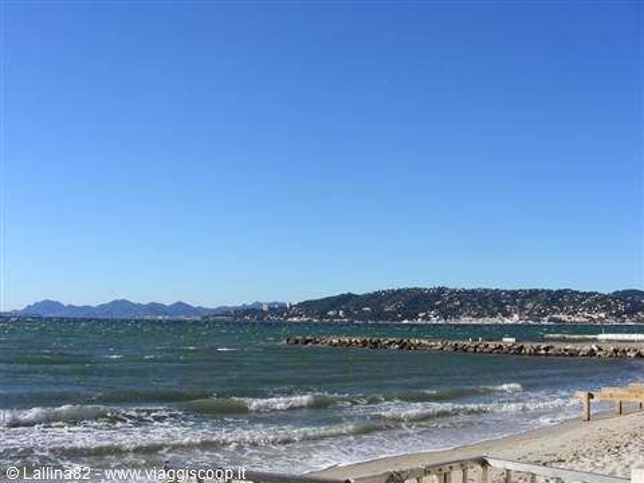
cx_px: 322
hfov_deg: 49.0
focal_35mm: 38
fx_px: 707
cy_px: 242
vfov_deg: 37.7
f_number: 5.6
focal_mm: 6.3
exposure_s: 1/485
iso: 50
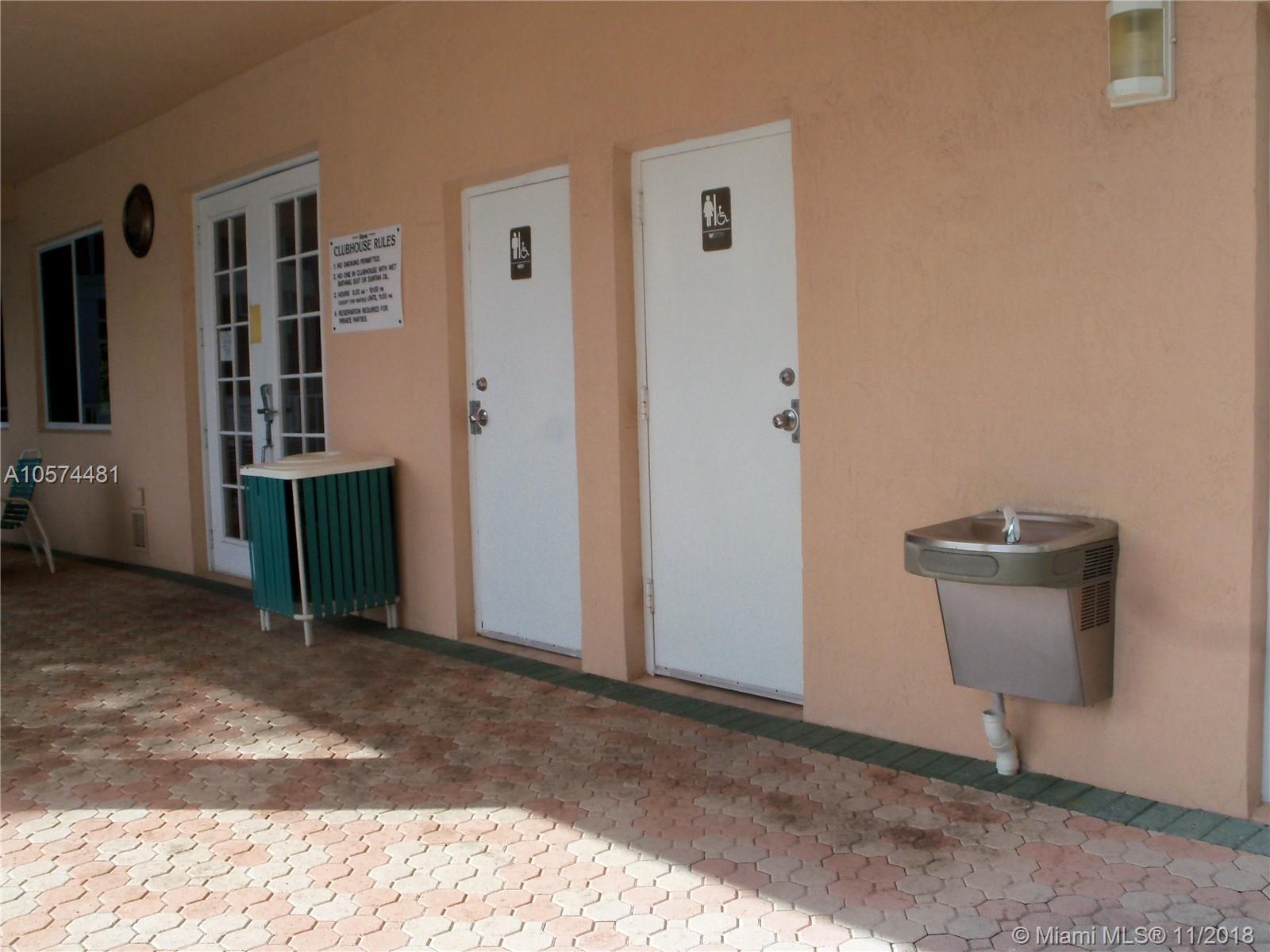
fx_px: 1284
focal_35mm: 35
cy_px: 476
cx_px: 635
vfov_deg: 40.7
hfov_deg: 52.6
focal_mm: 6.3
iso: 80
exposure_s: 1/250
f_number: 5.5
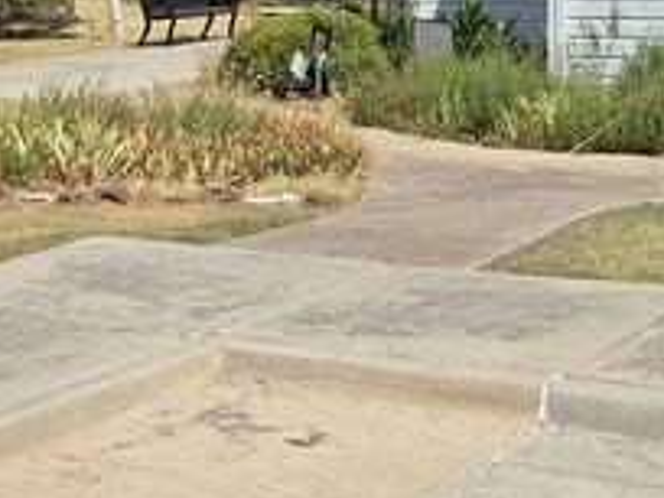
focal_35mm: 90
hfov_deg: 21.8
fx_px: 1726
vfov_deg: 15.0
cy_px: -280
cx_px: 309
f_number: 1.8
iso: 80
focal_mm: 5.4
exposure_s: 1/6615
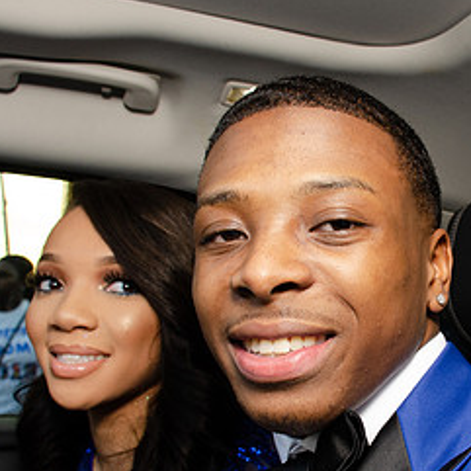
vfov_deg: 31.0
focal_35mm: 55
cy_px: 276
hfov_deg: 30.2
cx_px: 387
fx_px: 847
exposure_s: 1/60
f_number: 5.6
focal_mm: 18
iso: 400
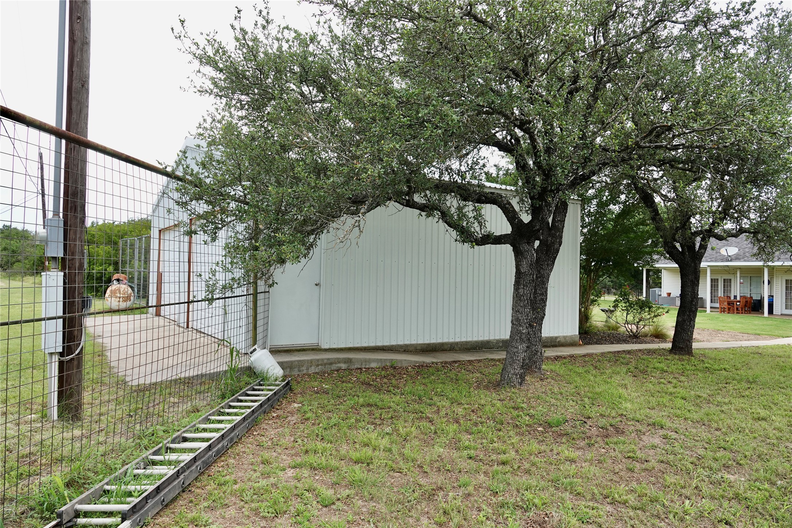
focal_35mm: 24
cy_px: 264
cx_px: 396
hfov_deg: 73.7
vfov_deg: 53.1
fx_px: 528
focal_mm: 8.8
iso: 100
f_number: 4
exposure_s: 1/320
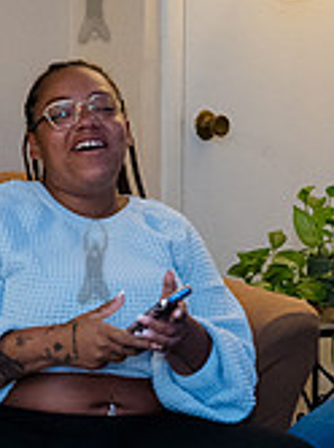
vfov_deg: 16.3
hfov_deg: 12.2
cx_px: 92
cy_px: 256
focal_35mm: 121
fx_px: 1561
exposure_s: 1/320
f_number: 3.5
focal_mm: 35
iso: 6400
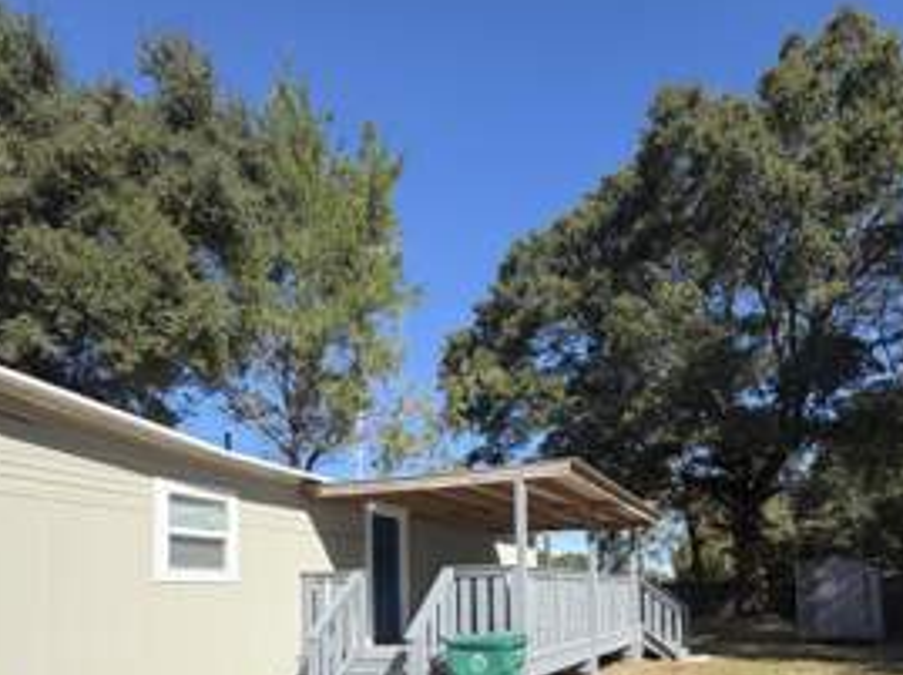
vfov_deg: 50.6
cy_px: 562
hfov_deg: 69.2
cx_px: 510
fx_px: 651
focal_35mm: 25
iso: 25
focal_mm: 2.22
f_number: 2.2
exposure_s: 1/770
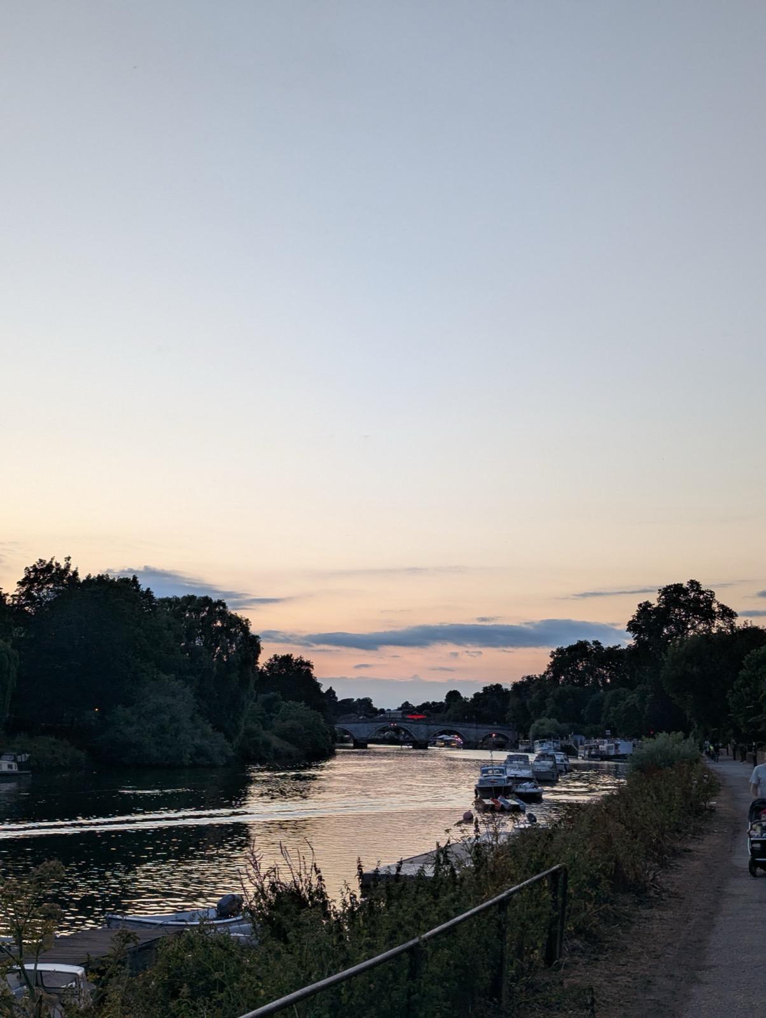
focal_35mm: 48
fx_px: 1413
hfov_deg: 30.3
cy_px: 509
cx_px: 383
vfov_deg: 39.6
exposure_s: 1/101
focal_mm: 6.81
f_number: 1.85
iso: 73
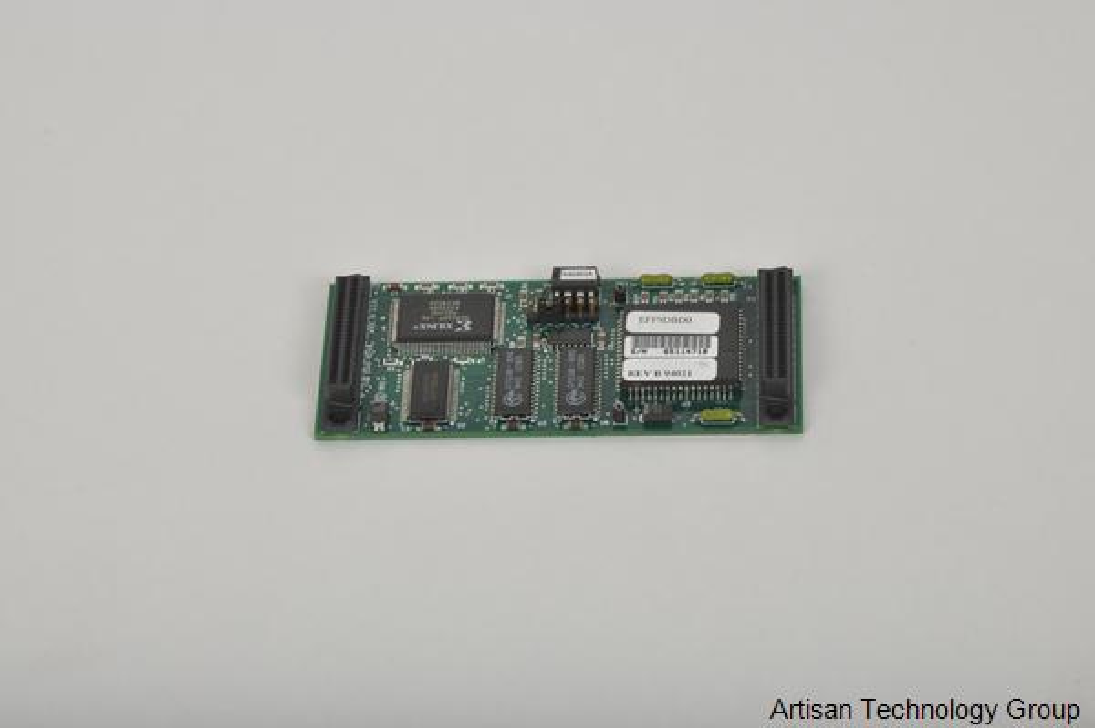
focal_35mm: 158
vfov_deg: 8.7
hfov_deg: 13.1
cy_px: 364
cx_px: 548
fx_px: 4787
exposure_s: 1/200
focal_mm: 105
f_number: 18
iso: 200
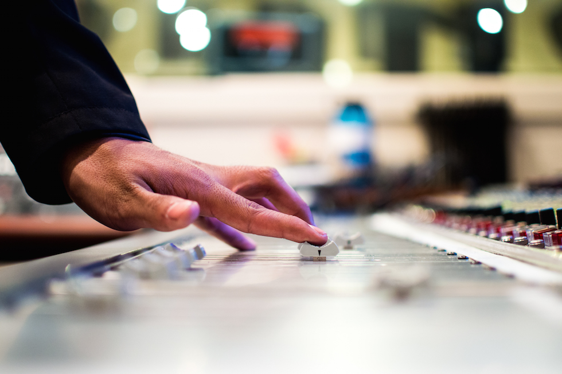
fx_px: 819
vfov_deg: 25.7
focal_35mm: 52
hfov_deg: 37.9
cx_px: 281
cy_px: 187
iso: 800
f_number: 1.8
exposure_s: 1/40
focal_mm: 35
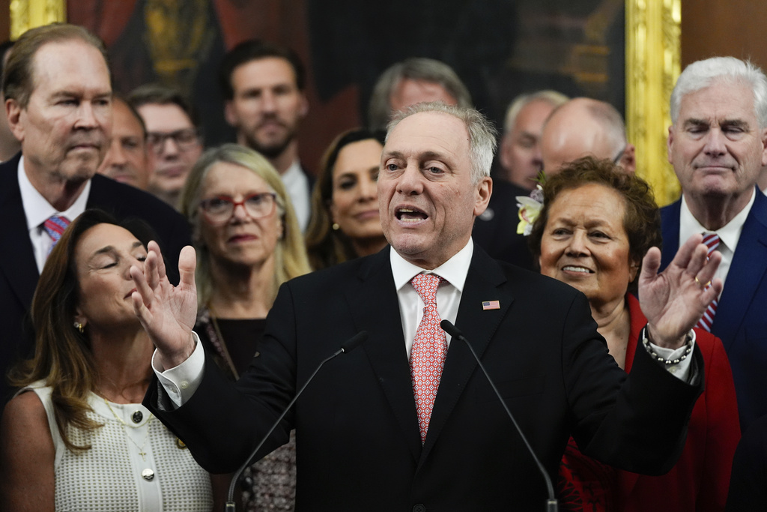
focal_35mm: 108
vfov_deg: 12.7
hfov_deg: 18.9
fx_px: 2301
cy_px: 256
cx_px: 384
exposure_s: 1/500
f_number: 2.8
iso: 3200
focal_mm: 108
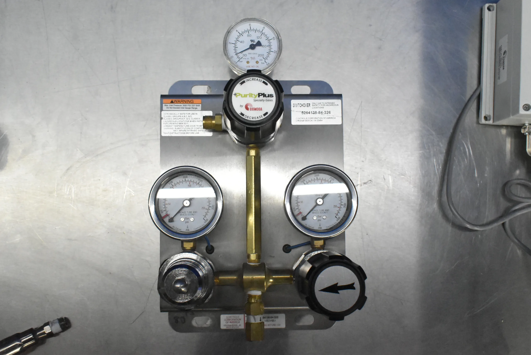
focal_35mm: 40
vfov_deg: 33.1
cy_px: 178
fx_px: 598
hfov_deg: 47.9
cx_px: 266
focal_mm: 27
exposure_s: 1/320
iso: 8000
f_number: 8
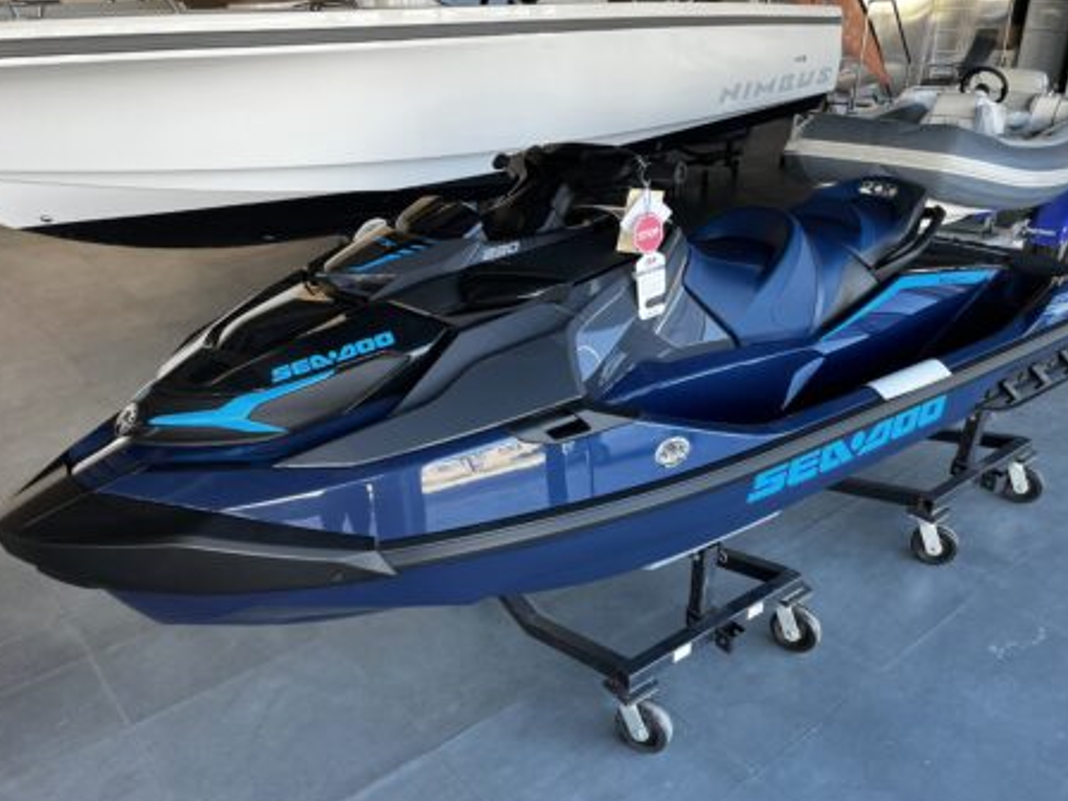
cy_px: 406
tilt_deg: -26.7
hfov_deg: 61.7
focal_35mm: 29
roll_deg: +0.0
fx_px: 895
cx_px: 541
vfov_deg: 48.2
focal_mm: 5.1
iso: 50
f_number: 1.6
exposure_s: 1/100
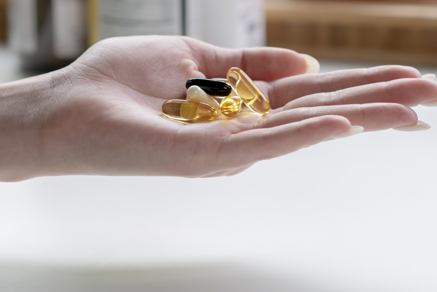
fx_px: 1967
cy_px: 77
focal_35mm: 162
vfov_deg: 8.5
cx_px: 337
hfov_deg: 12.6
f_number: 4
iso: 200
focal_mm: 85
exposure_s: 1/80
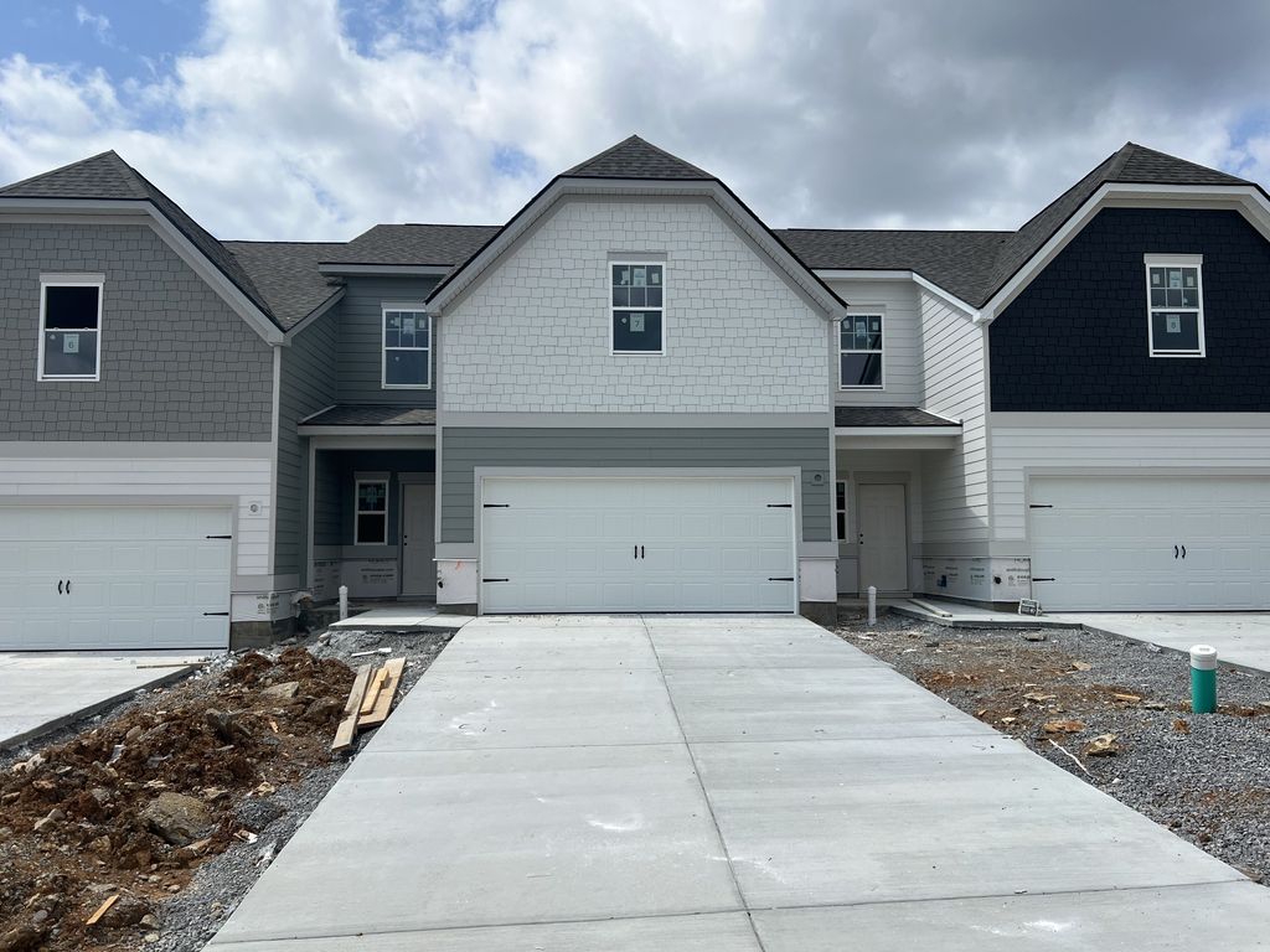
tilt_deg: +5.3
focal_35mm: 26
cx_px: 635
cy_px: 476
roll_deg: +0.3
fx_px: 954
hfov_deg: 67.3
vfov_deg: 53.1
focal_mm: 5.7
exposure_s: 1/8696
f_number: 1.5
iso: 50
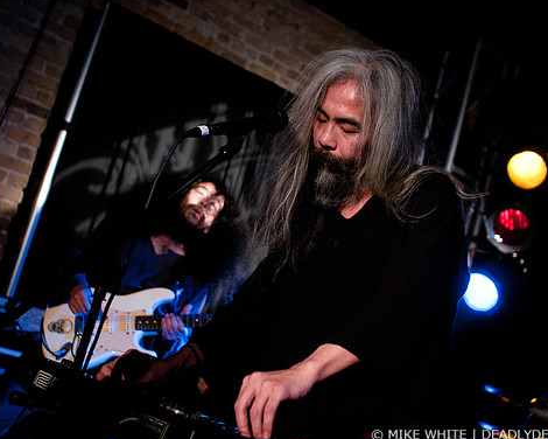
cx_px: 291
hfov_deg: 36.0
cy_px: 220
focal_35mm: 52
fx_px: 843
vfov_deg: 29.1
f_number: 2.8
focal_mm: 30
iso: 1000
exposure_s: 1/100
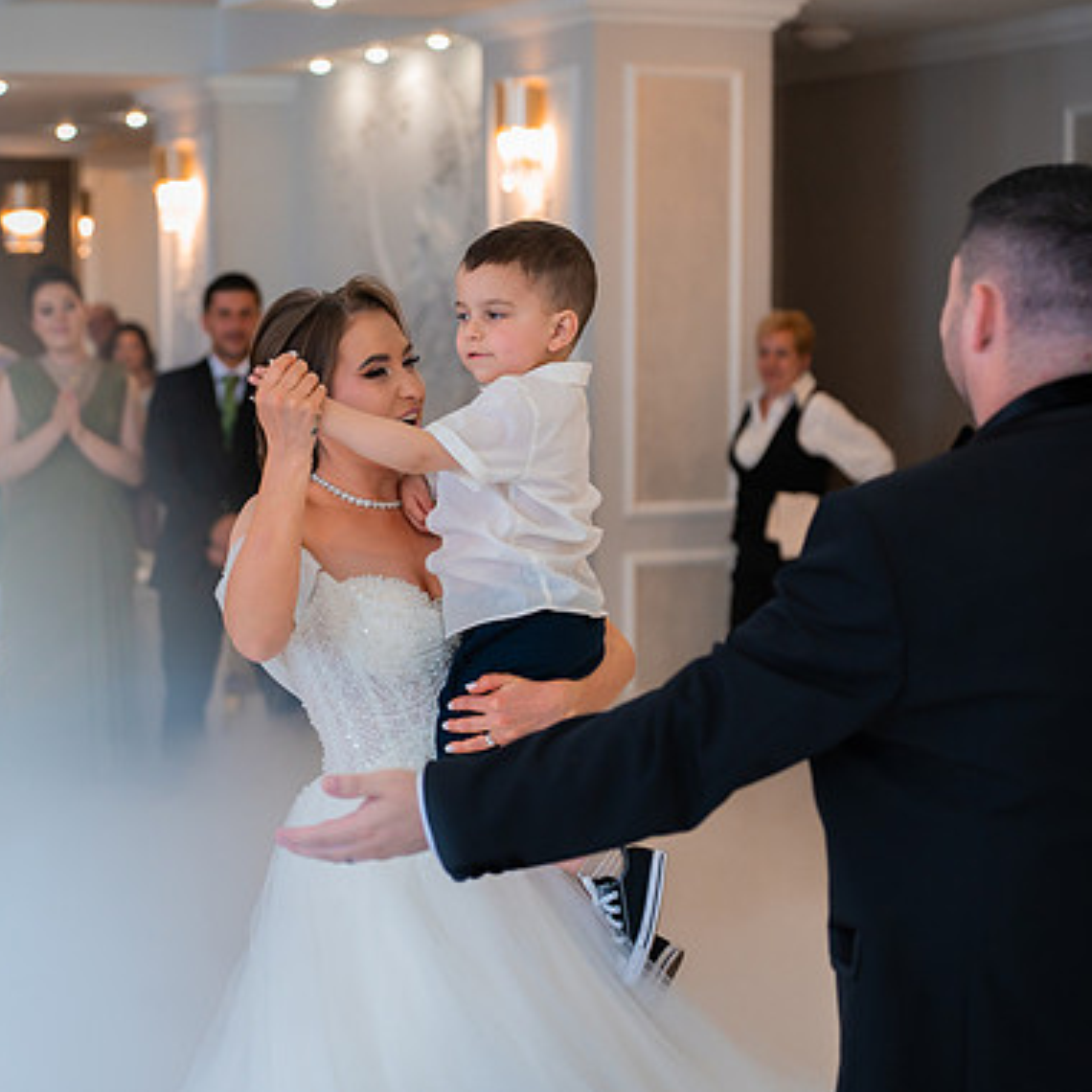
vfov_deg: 20.9
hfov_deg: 20.7
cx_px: 270
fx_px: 2962
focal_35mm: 83
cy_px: 540
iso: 2500
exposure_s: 1/320
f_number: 2.8
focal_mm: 64
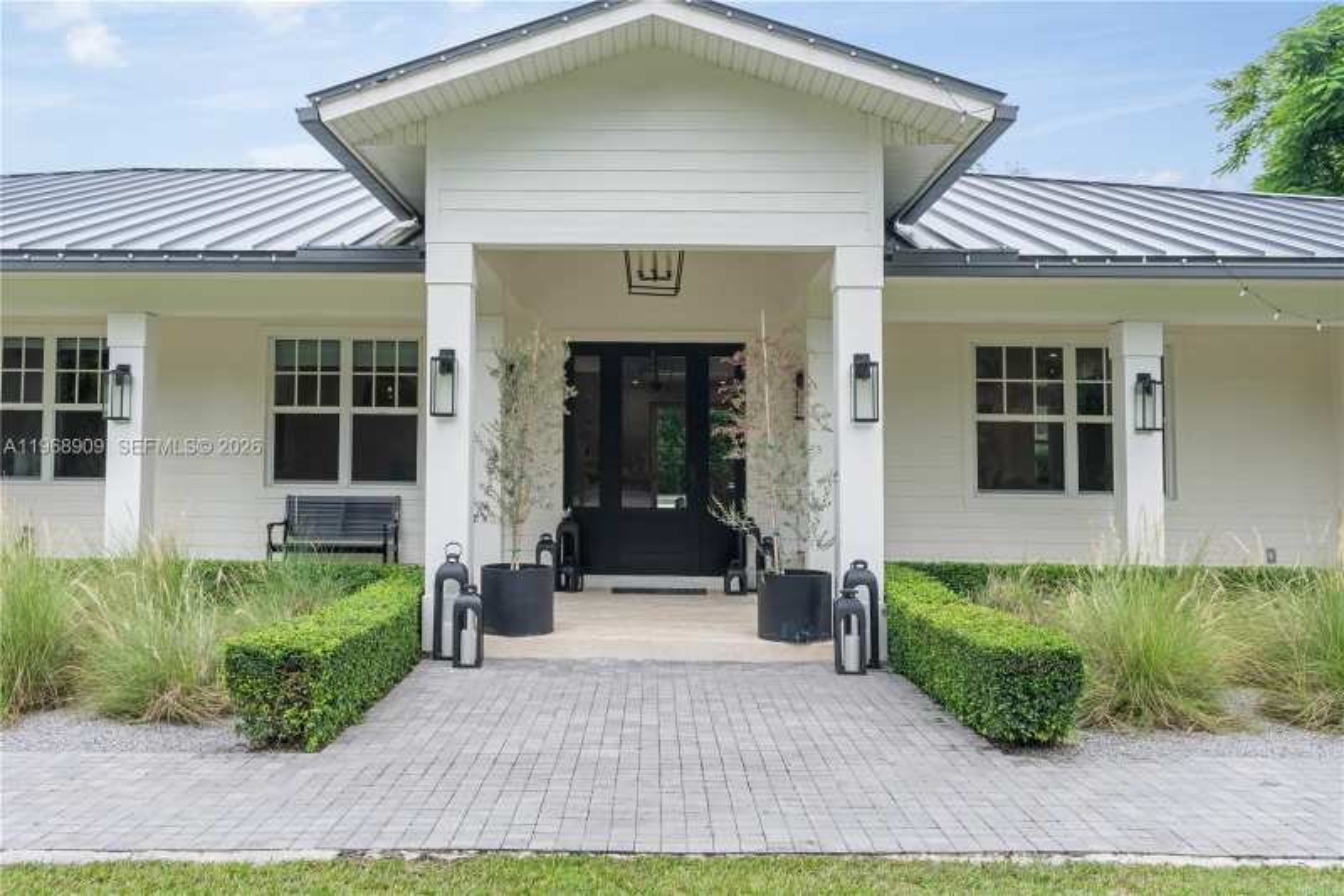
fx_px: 1120
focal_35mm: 30
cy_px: 448
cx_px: 672
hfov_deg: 61.9
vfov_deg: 43.6
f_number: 9
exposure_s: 1/80
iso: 100
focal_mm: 30
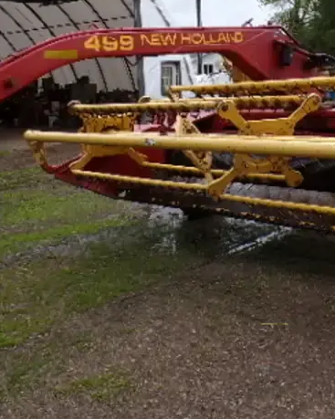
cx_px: 201
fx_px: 607
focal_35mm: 49
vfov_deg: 37.7
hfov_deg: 30.7
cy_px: 142
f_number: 4.4
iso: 100
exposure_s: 1/400
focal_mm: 4.3
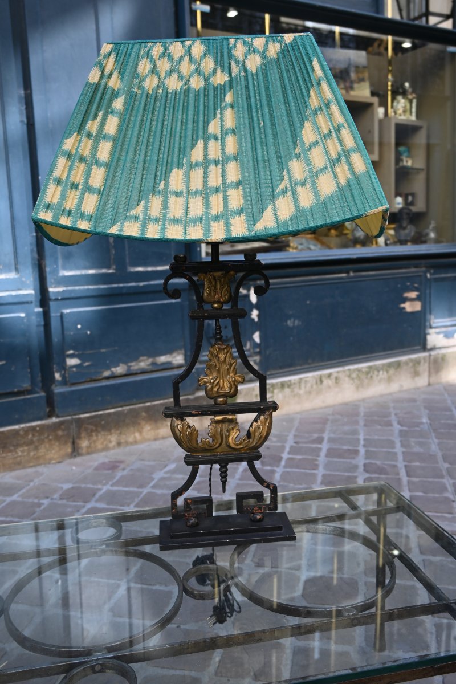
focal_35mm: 33
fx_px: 627
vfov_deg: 57.2
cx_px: 228
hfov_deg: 40.0
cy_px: 342
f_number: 4
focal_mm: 22
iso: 220
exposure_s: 1/250
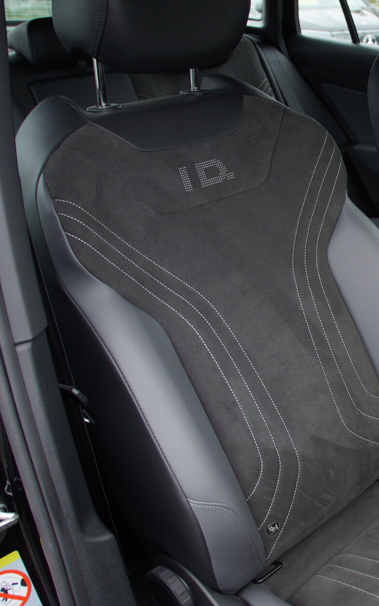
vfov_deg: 47.2
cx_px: 452
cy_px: 307
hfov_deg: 27.1
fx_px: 694
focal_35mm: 42
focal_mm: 18
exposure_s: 1/60
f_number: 4
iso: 200
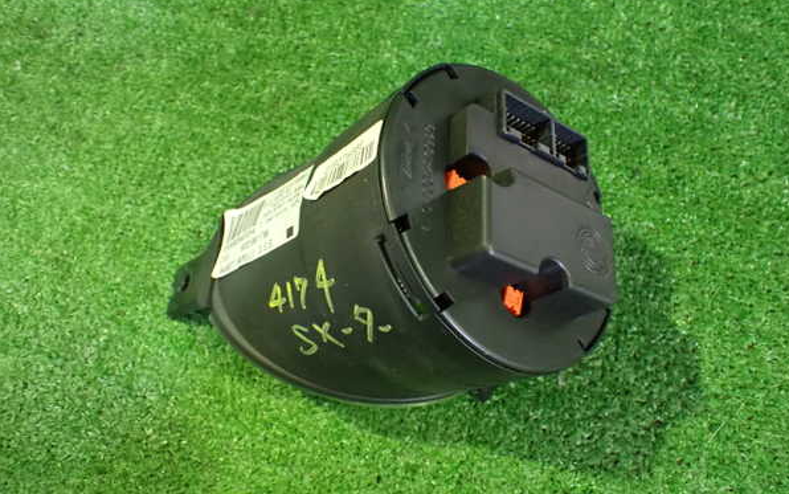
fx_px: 688
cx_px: 396
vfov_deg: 39.4
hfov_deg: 59.6
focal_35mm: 32
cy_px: 230
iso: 1250
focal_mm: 5.4
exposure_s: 1/30
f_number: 2.3
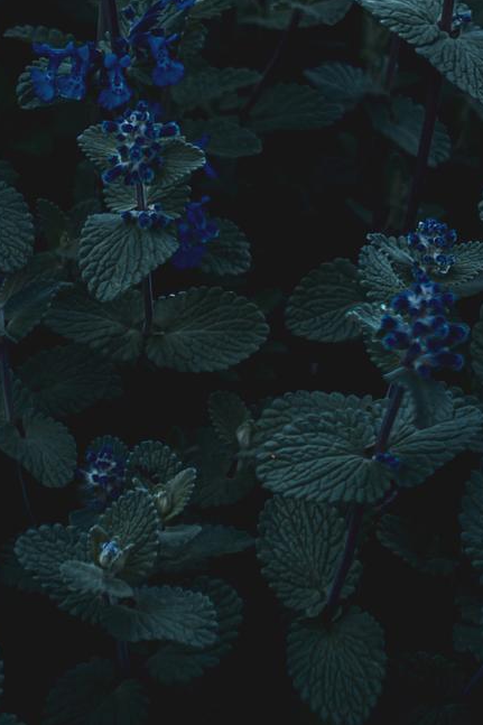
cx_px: 152
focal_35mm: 174
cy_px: 83
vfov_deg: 11.7
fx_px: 3503
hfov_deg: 7.9
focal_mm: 50
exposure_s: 1/80
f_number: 5.6
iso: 160
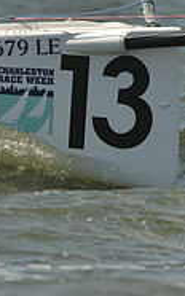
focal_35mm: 1271
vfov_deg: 1.7
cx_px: 123
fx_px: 10269
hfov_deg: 1.0
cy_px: 109
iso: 280
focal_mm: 400
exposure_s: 1/1600
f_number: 8
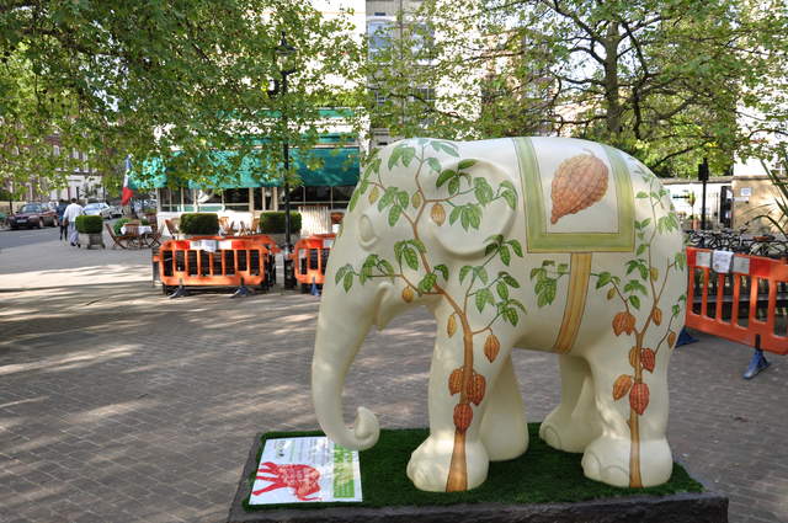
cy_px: 262
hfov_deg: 59.6
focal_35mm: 32
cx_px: 394
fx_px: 689
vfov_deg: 41.6
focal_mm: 21
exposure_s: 1/100
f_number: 5
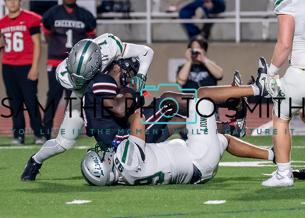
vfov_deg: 2.4
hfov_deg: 3.4
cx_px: 102
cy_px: 104
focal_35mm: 601
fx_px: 5204
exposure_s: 1/1250
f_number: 2.8
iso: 3200
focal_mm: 200
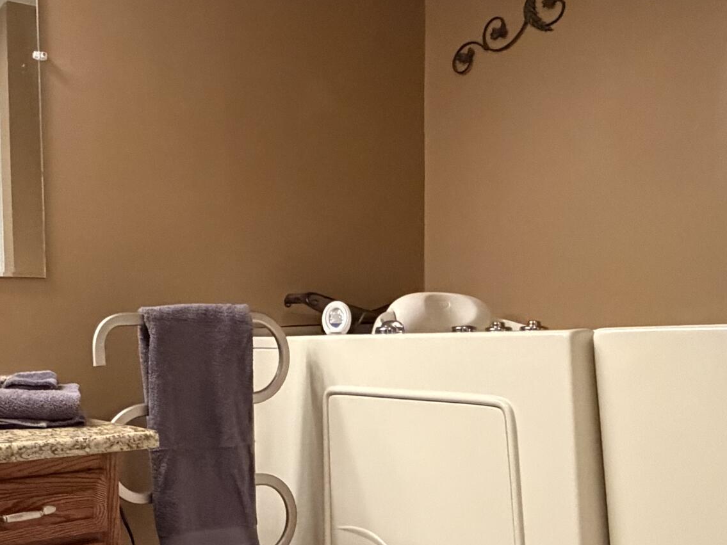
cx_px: 130
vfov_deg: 38.1
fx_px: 777
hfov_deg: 47.0
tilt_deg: -3.0
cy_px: 378
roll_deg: +1.1
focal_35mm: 37
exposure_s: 1/60
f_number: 2.2
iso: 1000
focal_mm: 2.22
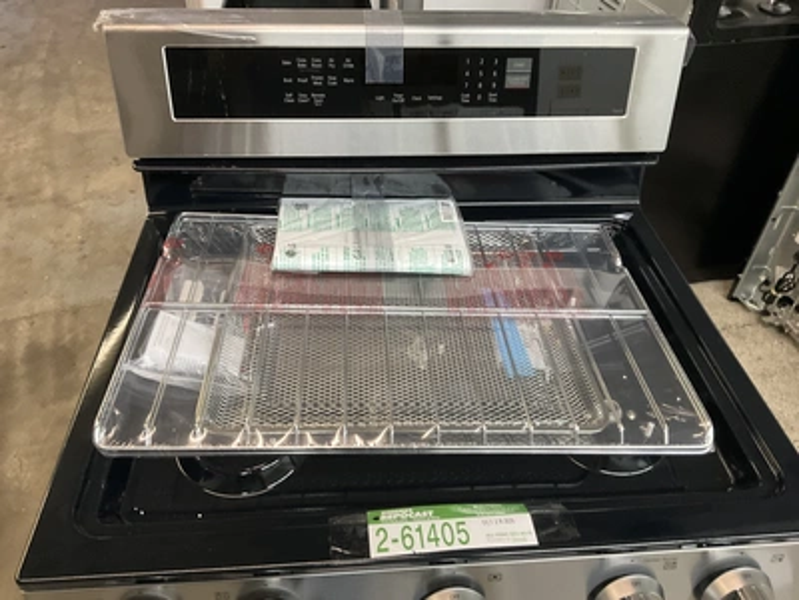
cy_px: 300
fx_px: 669
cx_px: 400
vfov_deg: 48.2
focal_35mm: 29
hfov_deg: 61.7
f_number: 1.8
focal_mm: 3
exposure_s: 1/40
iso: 250
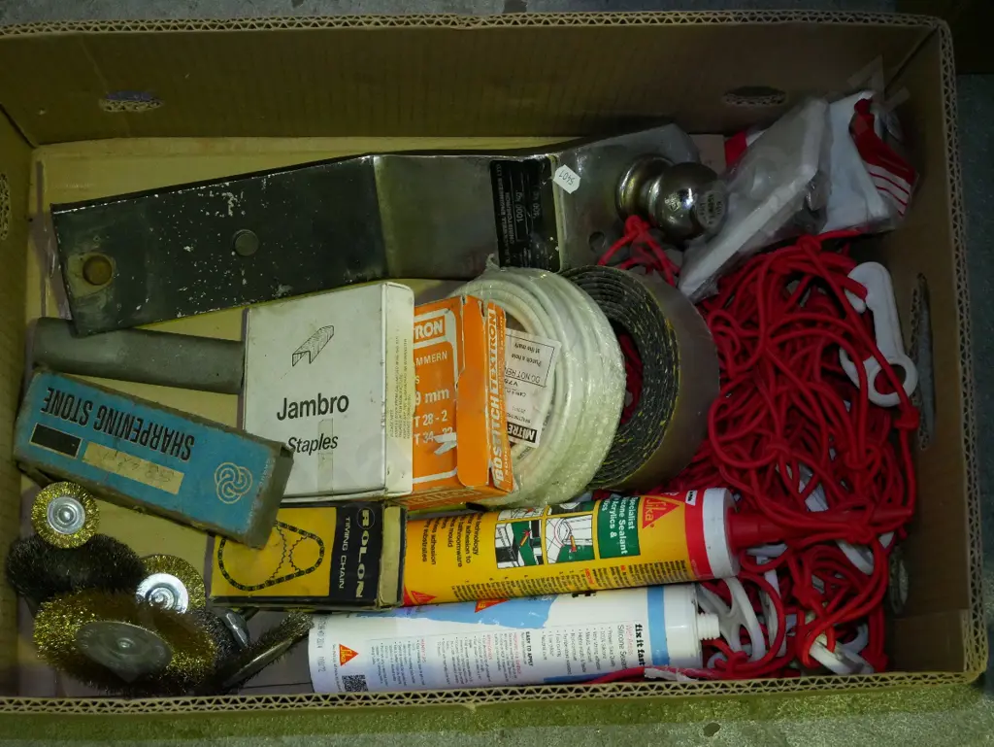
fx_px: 1896
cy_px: 374
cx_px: 497
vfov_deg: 22.3
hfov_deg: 29.4
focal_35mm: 66
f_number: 5.6
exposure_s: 1/160
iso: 3200
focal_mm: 33
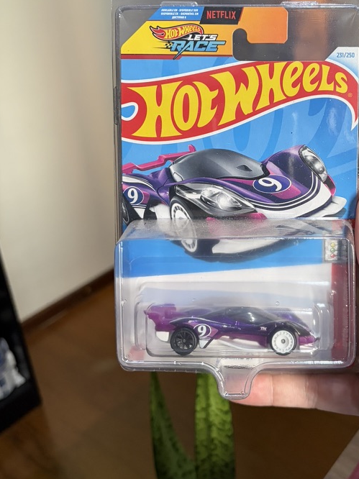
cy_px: 175
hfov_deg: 35.1
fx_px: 553
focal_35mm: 40
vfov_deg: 46.3
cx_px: 274
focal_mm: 5.96
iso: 320
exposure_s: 1/60
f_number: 1.6
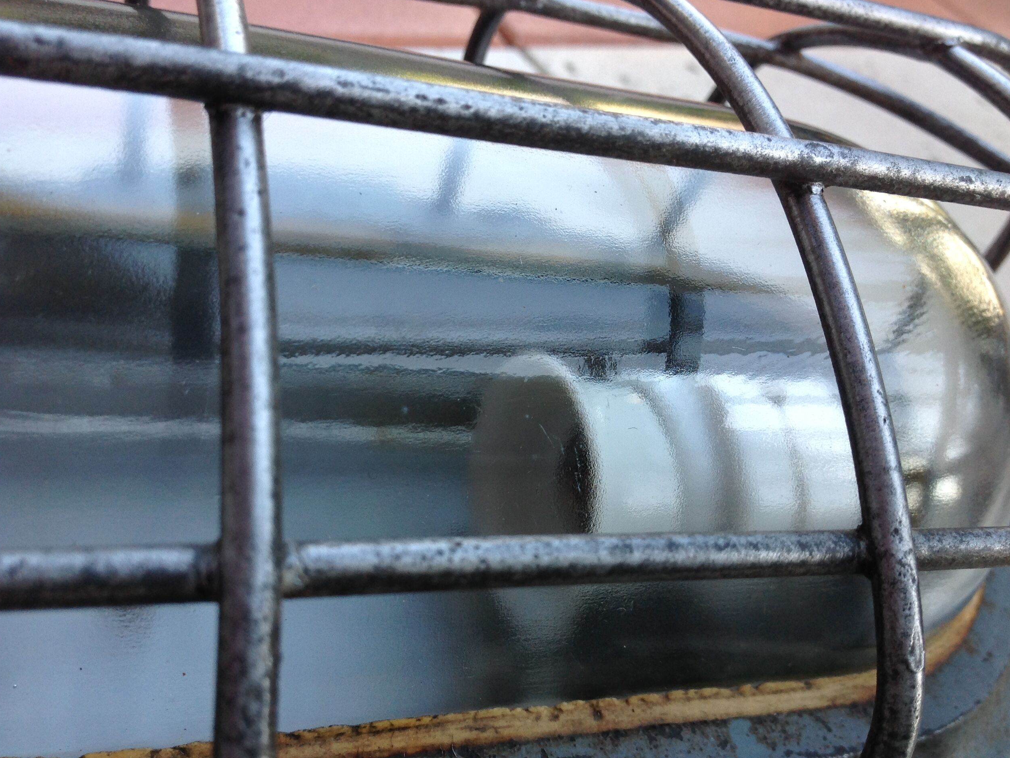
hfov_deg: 51.4
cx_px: 509
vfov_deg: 39.7
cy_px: 386
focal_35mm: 36
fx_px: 1050
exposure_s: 1/60
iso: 64
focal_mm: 4.28
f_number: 2.4
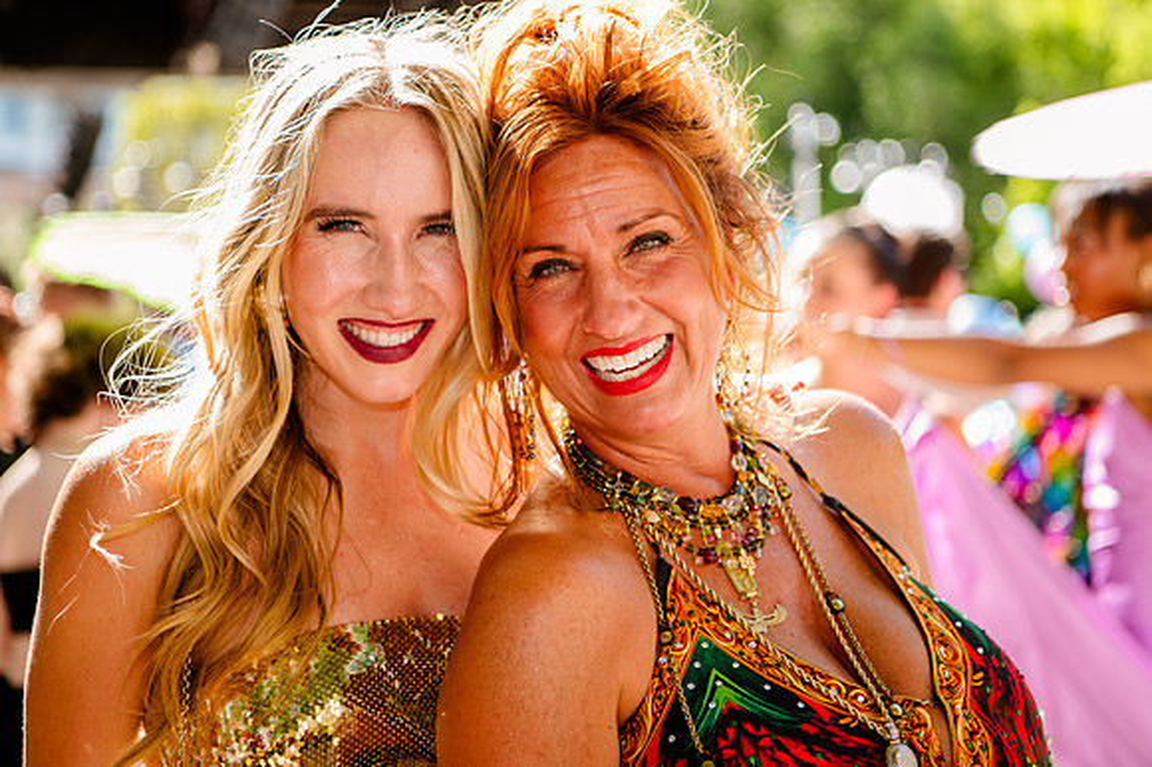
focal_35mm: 84
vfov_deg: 16.2
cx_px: 576
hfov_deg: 24.2
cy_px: 272
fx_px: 2685
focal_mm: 65
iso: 200
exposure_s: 1/320
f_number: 2.8
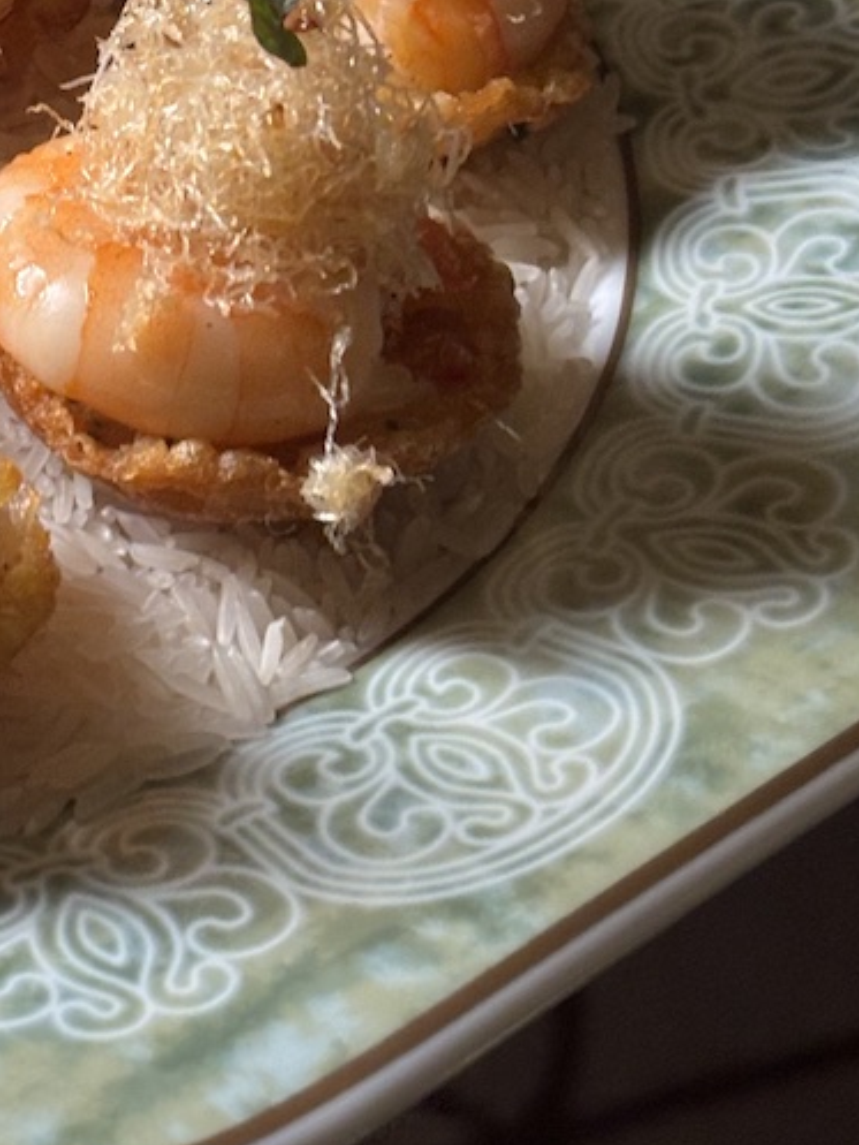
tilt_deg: -38.5
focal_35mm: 134
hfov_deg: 10.9
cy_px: 290
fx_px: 4432
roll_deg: -2.6
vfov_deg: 14.7
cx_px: -115
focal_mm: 5.96
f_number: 1.6
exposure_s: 1/49
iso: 160
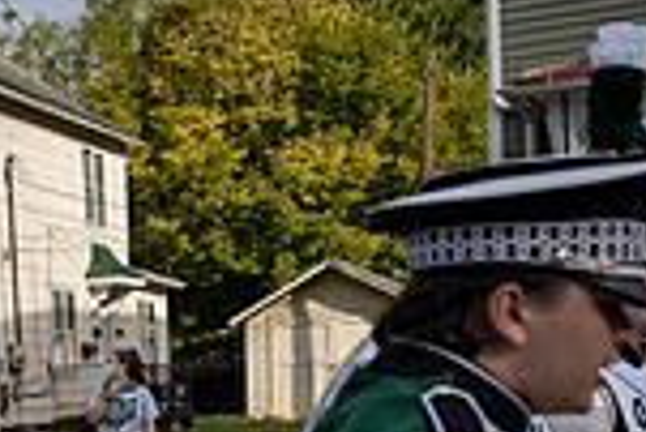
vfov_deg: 14.6
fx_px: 1652
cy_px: 473
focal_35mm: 92
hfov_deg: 18.0
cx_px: -488
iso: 125
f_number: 4
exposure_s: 1/1600
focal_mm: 24
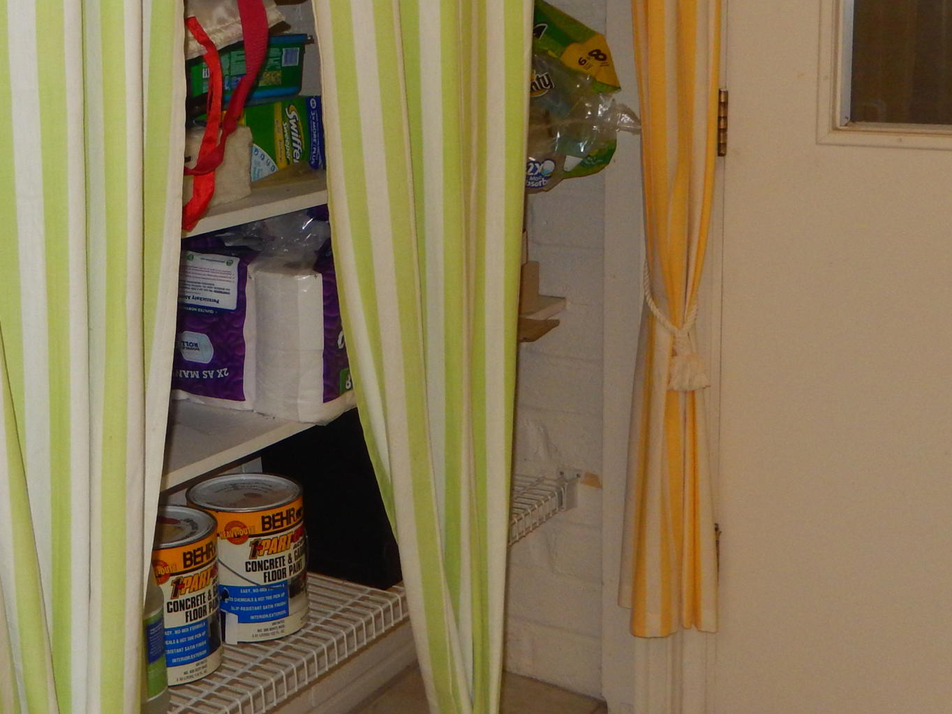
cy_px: 220
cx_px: 154
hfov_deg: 33.6
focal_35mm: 55
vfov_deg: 26.4
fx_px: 1513
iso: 200
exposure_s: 1/30
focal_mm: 4.5
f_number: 3.4
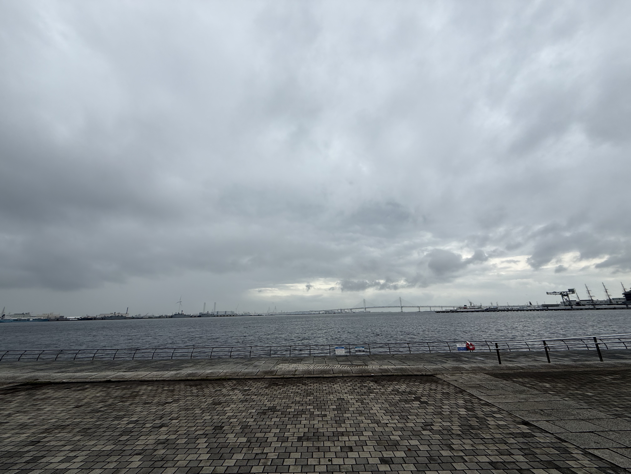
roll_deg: +0.7
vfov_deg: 85.7
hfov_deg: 102.1
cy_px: 237
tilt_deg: +15.8
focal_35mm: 14
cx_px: 316
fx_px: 255
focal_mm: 2.22
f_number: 2.2
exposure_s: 1/2024
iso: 50
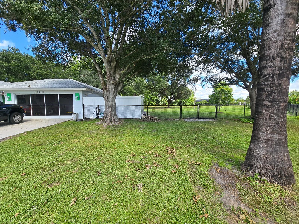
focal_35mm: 13
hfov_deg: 106.2
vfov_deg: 89.9
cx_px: 150
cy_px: 112
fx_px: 112
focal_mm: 2.2
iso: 50
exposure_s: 1/621
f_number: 2.2
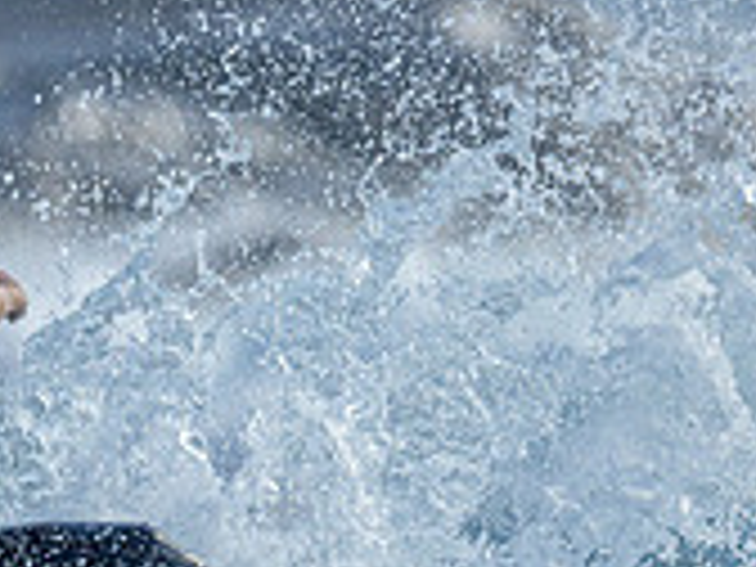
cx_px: -513
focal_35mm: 3285
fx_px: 71743
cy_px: 1011
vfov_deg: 0.5
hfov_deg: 0.6
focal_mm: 800
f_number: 6.3
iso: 200
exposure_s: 1/2000
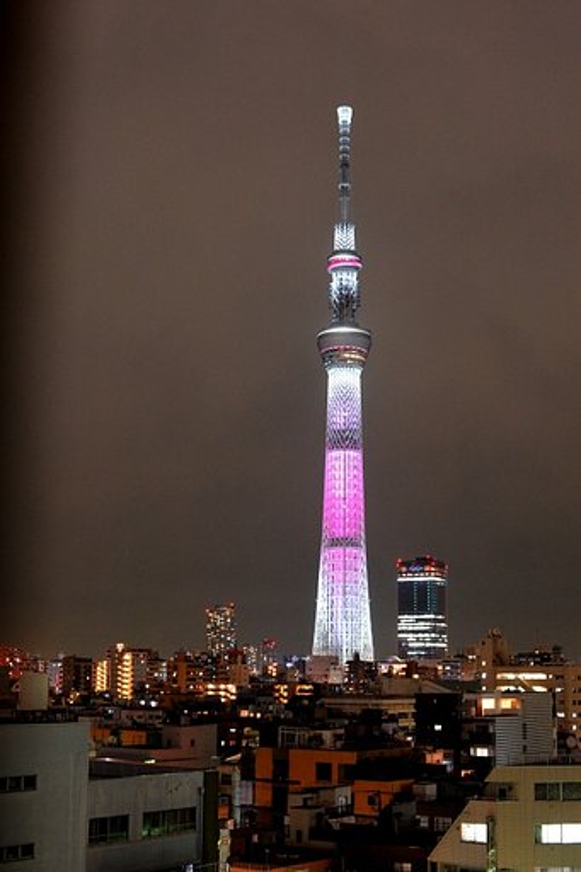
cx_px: 290
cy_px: 436
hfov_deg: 27.0
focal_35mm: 50
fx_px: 1211
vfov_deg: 39.6
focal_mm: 50
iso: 2500
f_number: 5.6
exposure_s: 1/1.6
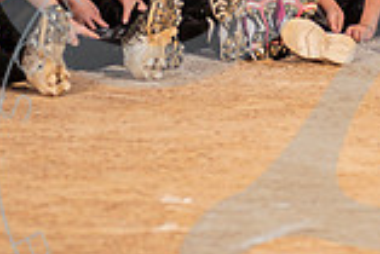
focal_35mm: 234
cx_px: 355
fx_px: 2472
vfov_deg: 5.9
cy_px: -52
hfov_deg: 8.8
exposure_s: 1/800
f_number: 4
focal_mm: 62
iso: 100
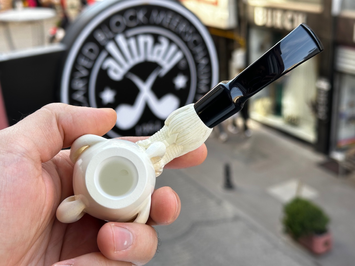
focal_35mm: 48
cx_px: 178
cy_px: 133
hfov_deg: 39.7
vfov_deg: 30.3
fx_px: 492
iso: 64
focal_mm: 6.86
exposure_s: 1/286
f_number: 1.78
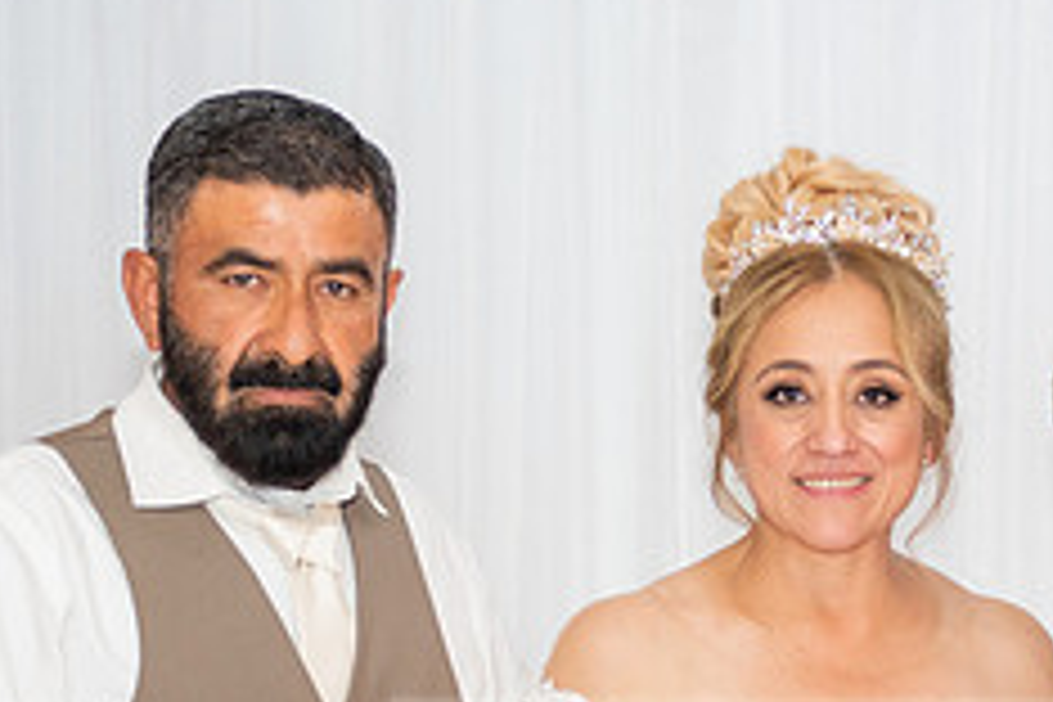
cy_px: 753
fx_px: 4504
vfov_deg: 8.8
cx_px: 834
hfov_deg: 13.3
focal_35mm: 154
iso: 640
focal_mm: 55
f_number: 2.8
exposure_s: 1/125
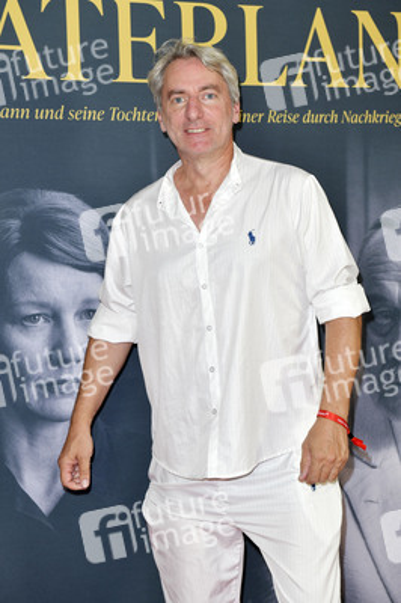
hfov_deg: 19.4
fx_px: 1172
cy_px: 302
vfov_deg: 28.9
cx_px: 200
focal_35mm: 70
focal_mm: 70
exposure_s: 1/250
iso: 640
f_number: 7.1
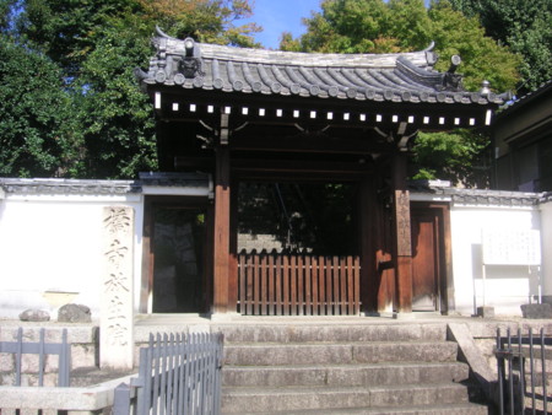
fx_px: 590
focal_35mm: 37
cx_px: 276
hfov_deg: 50.1
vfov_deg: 38.7
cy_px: 208
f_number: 2.8
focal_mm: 6.1
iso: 50
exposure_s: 1/750
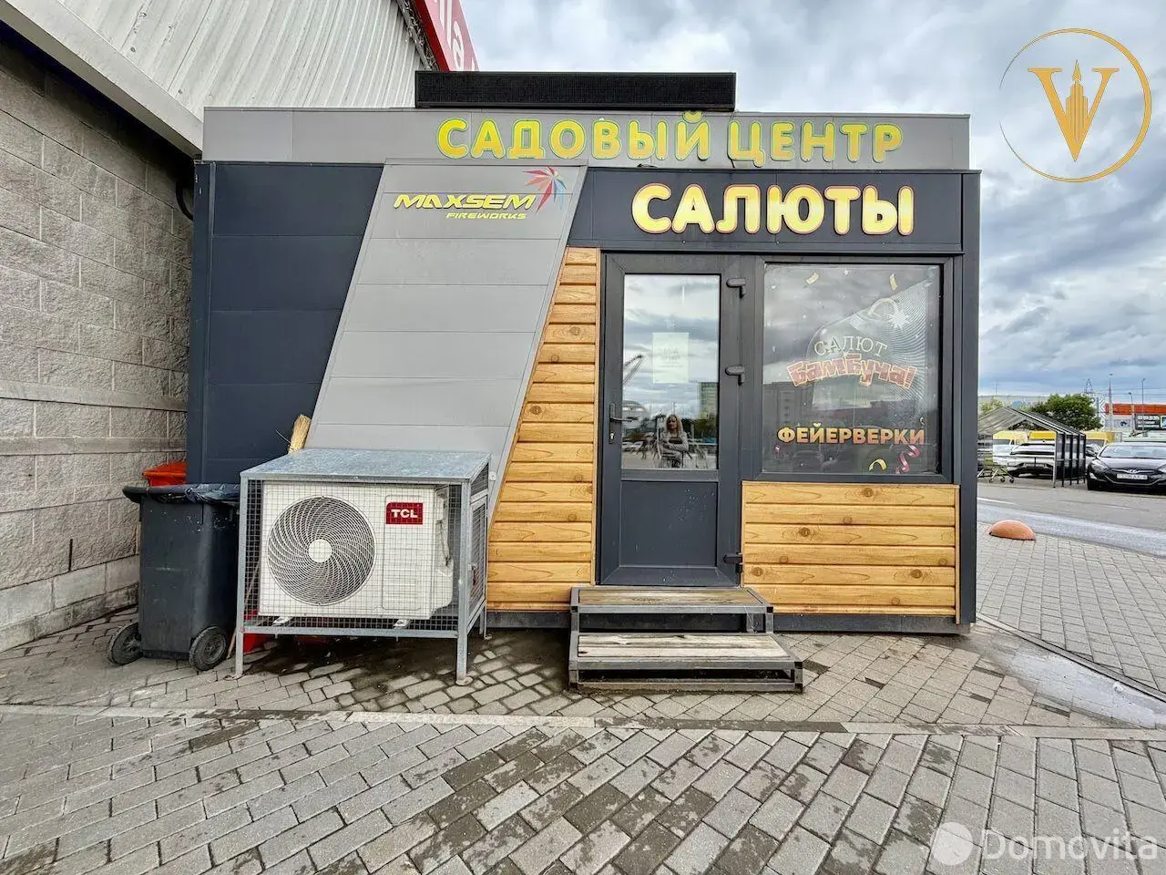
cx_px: 583
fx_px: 472
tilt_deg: +0.1
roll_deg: -0.8
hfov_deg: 102.1
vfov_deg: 85.7
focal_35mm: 14
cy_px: 438
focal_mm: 2.22
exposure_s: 1/184
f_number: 2.2
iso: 50
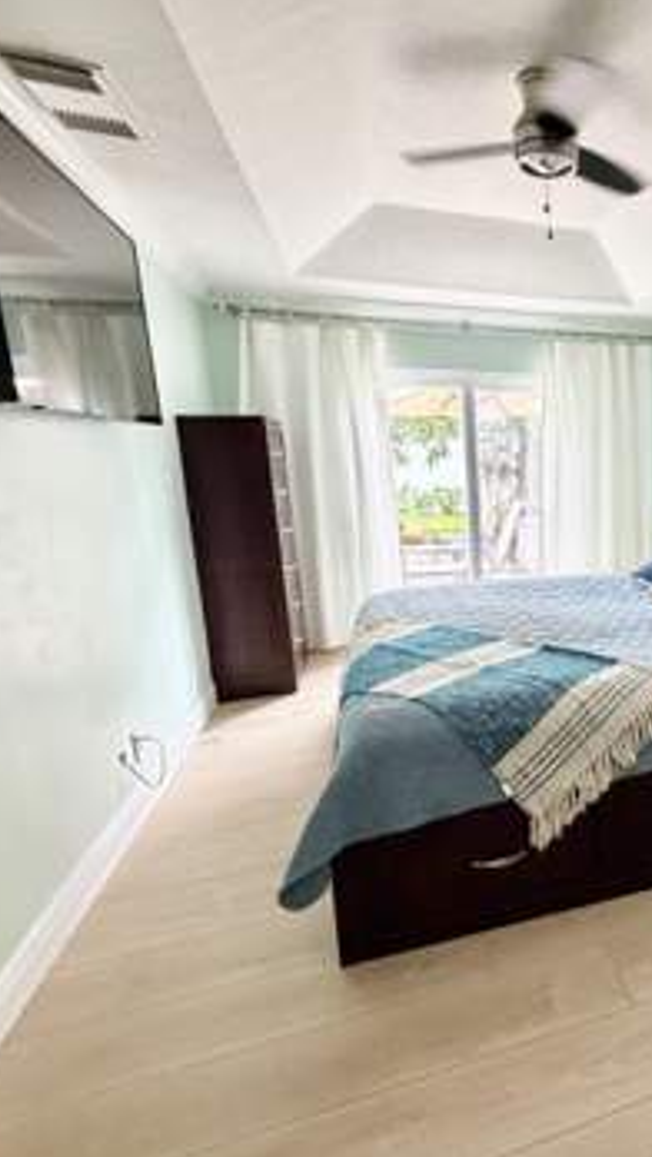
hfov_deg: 45.9
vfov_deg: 83.8
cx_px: 639
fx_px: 645
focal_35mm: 21
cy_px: 570
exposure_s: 1/60
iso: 500
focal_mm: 2.22
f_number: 2.2
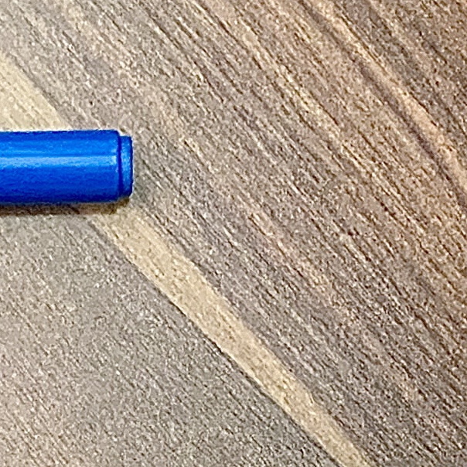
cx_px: 16
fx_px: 4289
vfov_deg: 6.0
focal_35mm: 281
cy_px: 1065
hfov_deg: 6.2
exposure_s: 1/40
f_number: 2
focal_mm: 6
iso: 800
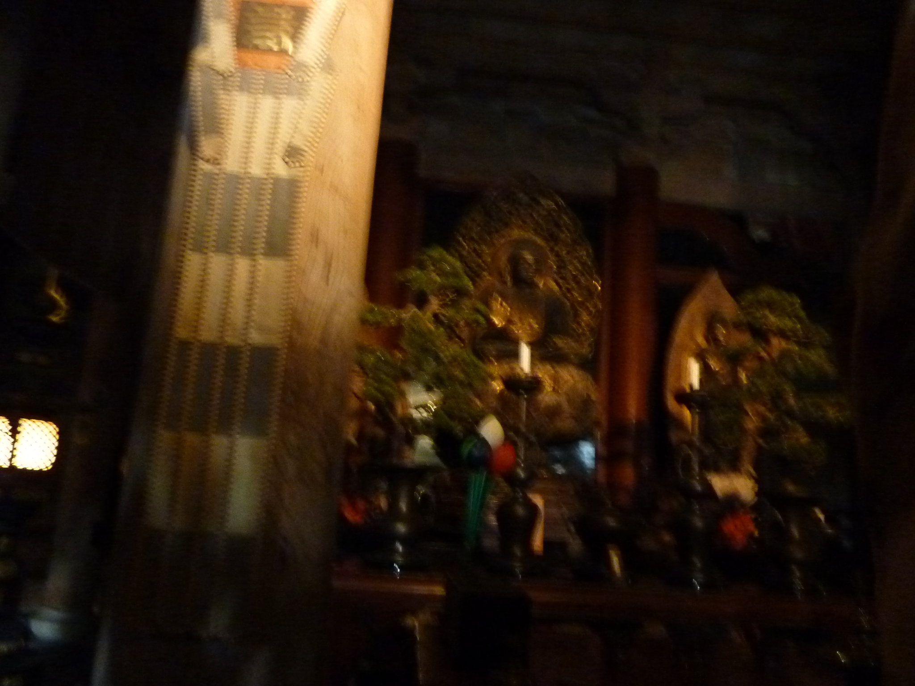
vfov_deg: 54.9
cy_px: 343
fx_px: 661
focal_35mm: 25
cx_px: 458
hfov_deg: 69.4
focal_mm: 4.1
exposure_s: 1/8
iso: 800
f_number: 3.3
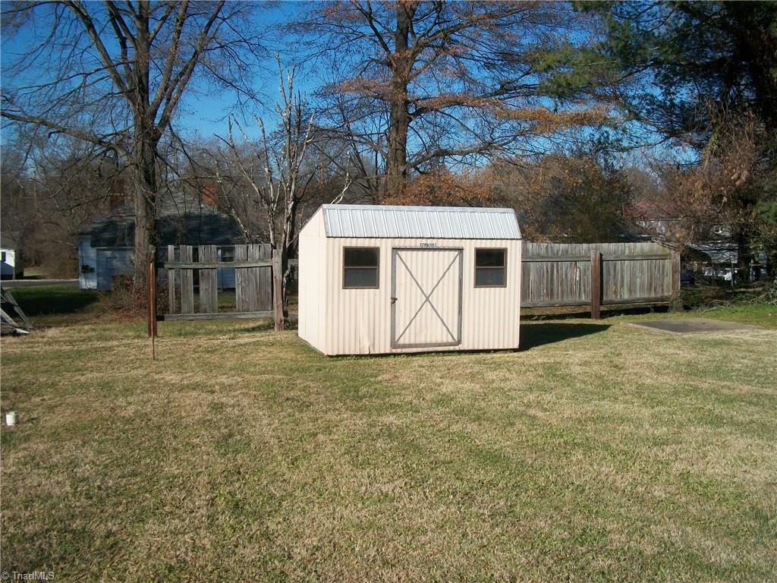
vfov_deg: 44.2
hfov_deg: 56.8
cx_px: 388
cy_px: 292
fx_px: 718
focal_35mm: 32
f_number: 5.5
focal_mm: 5.7
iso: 80
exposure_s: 1/500
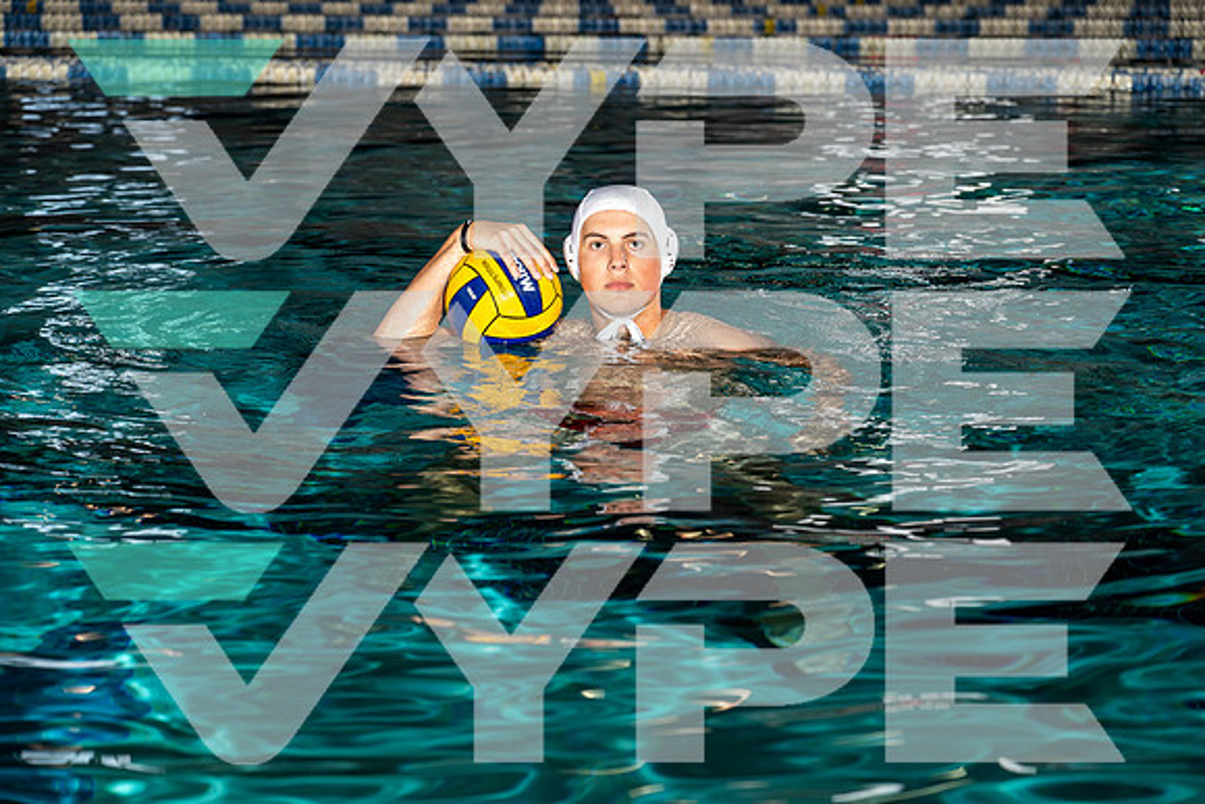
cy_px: 402
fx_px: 2343
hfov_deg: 28.8
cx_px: 602
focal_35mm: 70
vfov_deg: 19.5
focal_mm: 70
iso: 100
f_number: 4
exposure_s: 1/250
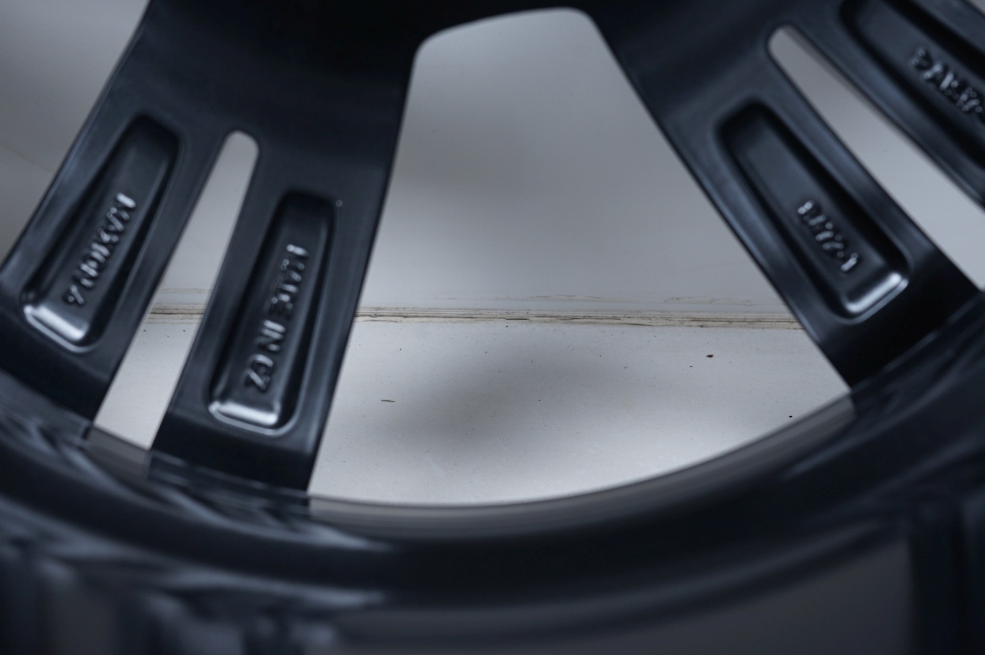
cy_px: 243
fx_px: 1339
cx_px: 494
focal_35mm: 49
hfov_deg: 40.4
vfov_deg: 27.4
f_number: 7.1
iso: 250
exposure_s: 1/100
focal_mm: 38
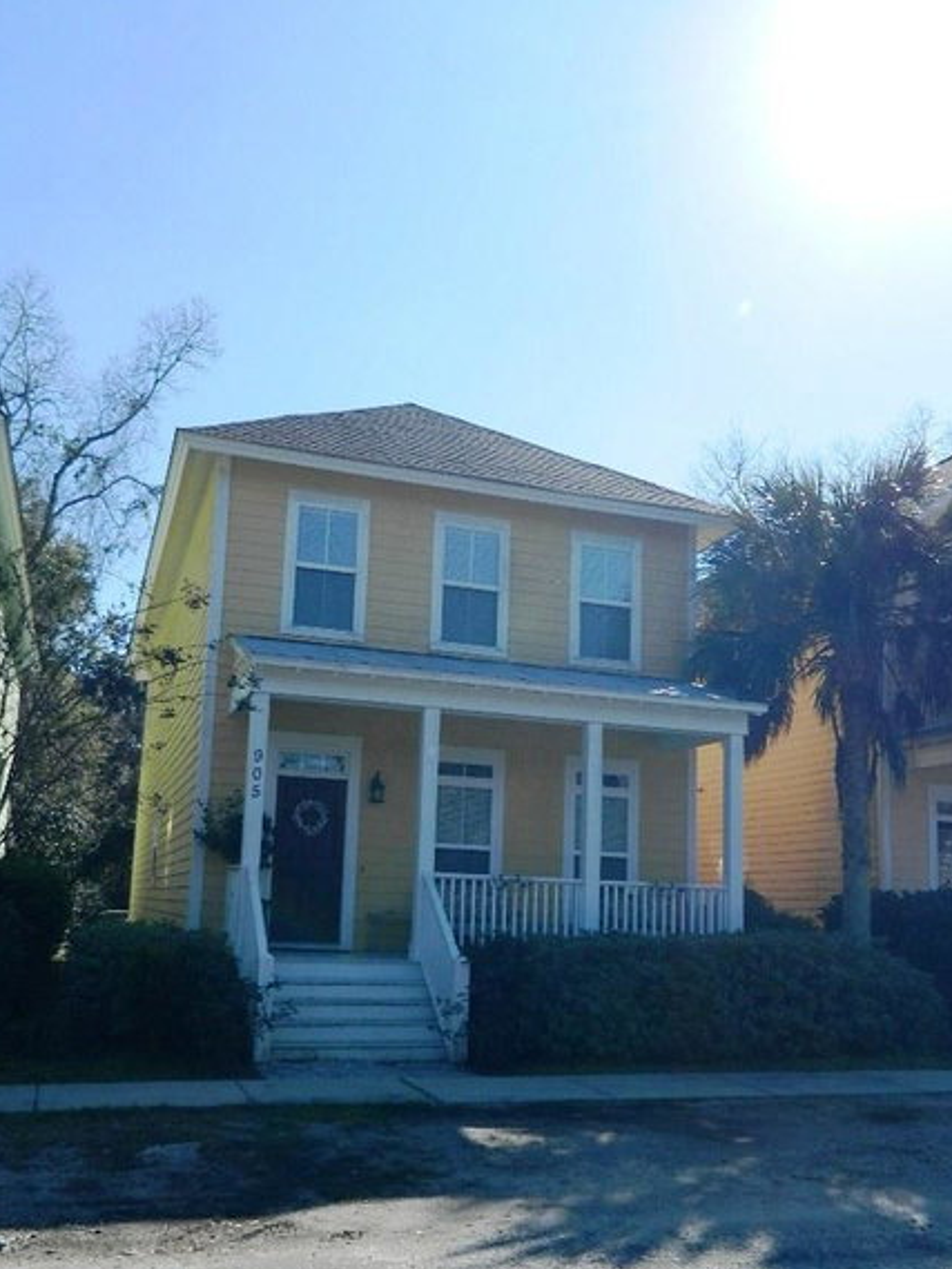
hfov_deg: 46.8
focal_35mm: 30
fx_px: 1100
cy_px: 726
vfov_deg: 59.7
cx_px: 457
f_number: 8.7
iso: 80
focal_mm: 4.5
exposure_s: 1/160
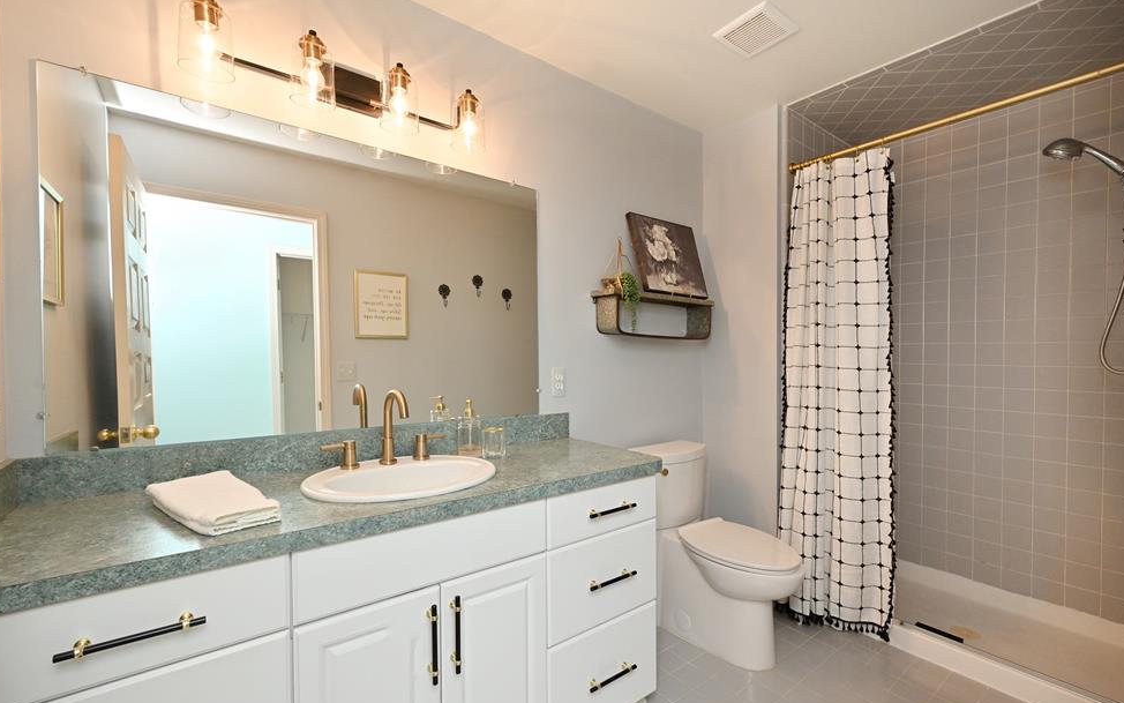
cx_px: 559
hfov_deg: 101.5
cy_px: 373
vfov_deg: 74.7
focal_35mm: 15
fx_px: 460
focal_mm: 14
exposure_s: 1/60
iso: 800
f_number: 10
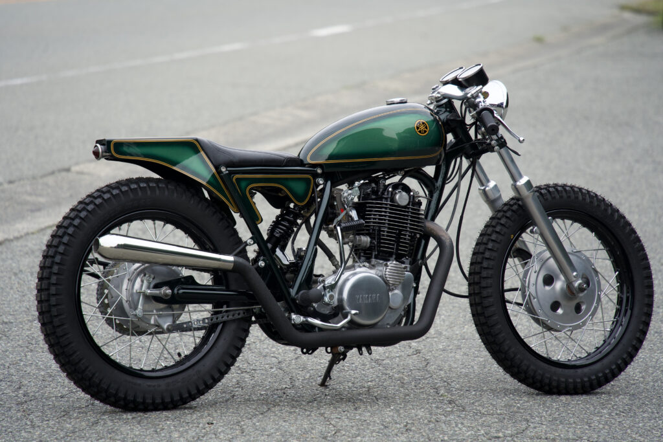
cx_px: 332
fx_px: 3684
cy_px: 221
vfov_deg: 6.9
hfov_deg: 10.3
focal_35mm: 200
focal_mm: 200
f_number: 5.6
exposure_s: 1/250
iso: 800
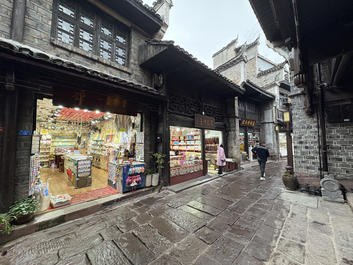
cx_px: 176
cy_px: 132
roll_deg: +0.7
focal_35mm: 14
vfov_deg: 85.7
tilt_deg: +3.9
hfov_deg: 102.1
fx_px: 143
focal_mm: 2.22
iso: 400
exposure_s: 1/60
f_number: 2.2
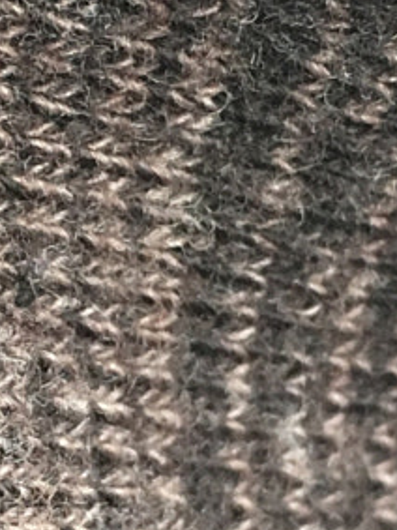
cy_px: 420
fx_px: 2510
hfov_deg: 9.0
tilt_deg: -66.3
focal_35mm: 164
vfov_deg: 12.0
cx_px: 118
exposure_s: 1/30
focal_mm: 4.15
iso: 100
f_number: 2.2
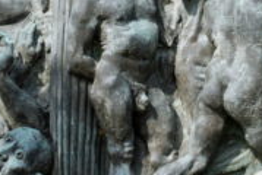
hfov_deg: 13.9
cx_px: 225
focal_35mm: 146
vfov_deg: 9.4
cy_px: 58
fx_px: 1067
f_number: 10
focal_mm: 35
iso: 100
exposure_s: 1/100
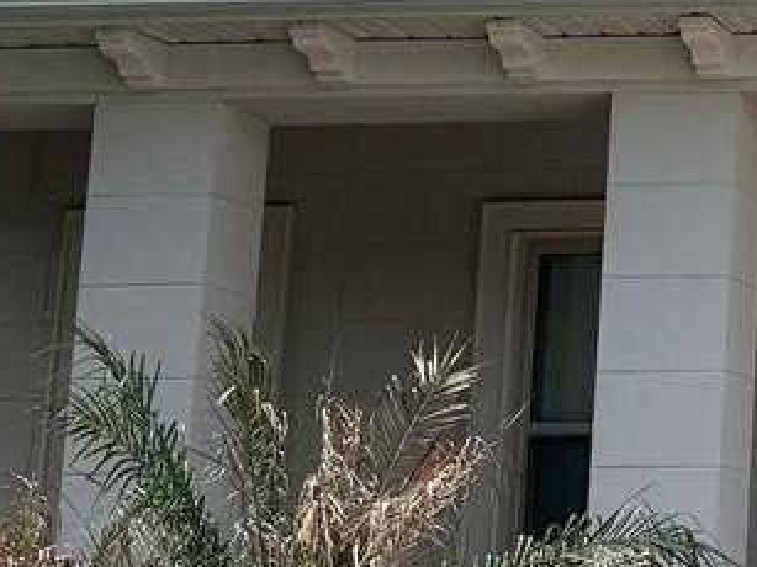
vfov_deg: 11.6
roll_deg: +0.3
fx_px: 2732
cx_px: 1193
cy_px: -104
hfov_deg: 14.5
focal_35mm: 125
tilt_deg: +14.3
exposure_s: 1/4975
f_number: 1.78
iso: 80
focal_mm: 6.76
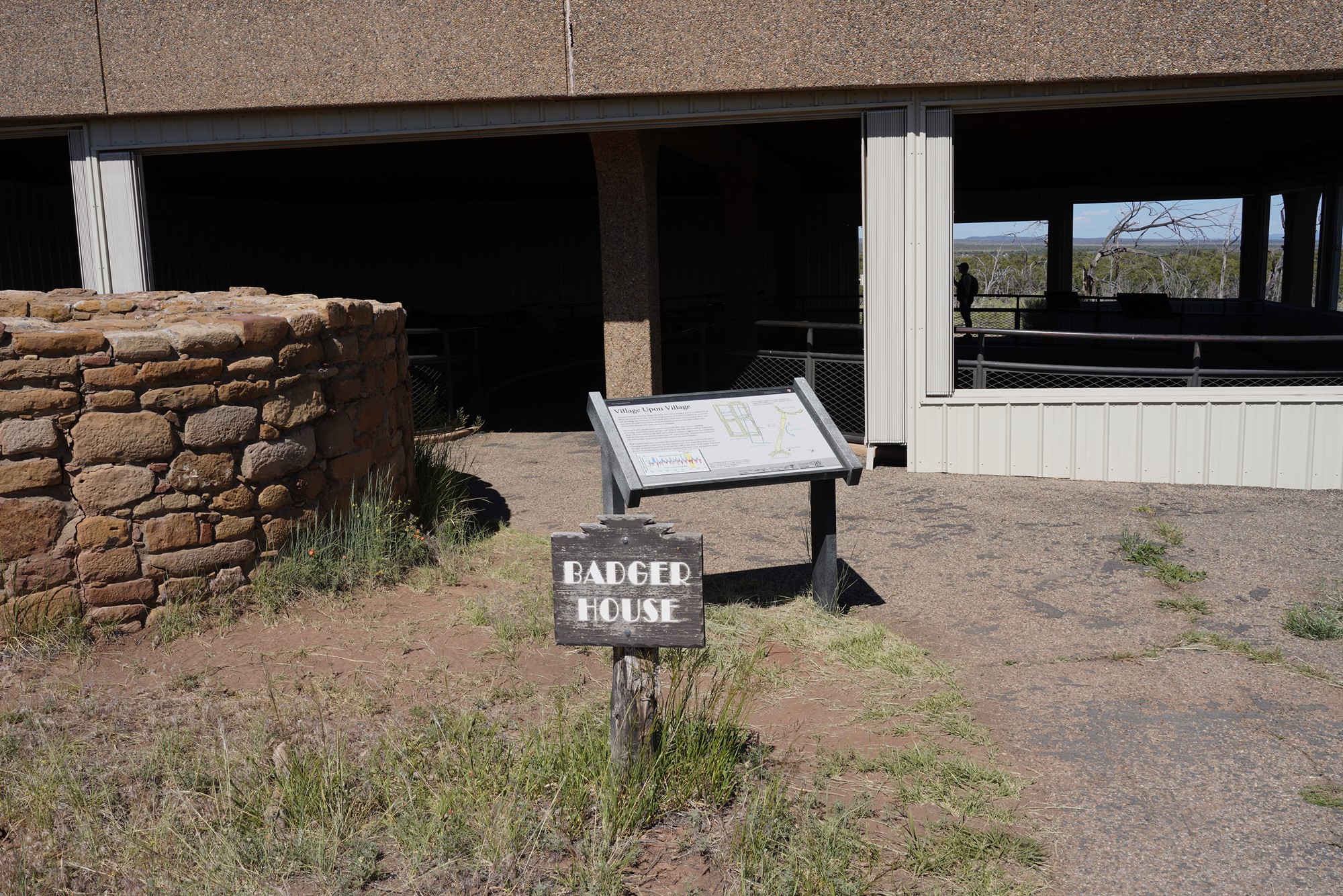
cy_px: 448
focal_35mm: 33
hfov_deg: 57.2
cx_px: 672
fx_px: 1231
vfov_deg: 40.0
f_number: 16
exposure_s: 1/100
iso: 100
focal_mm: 33
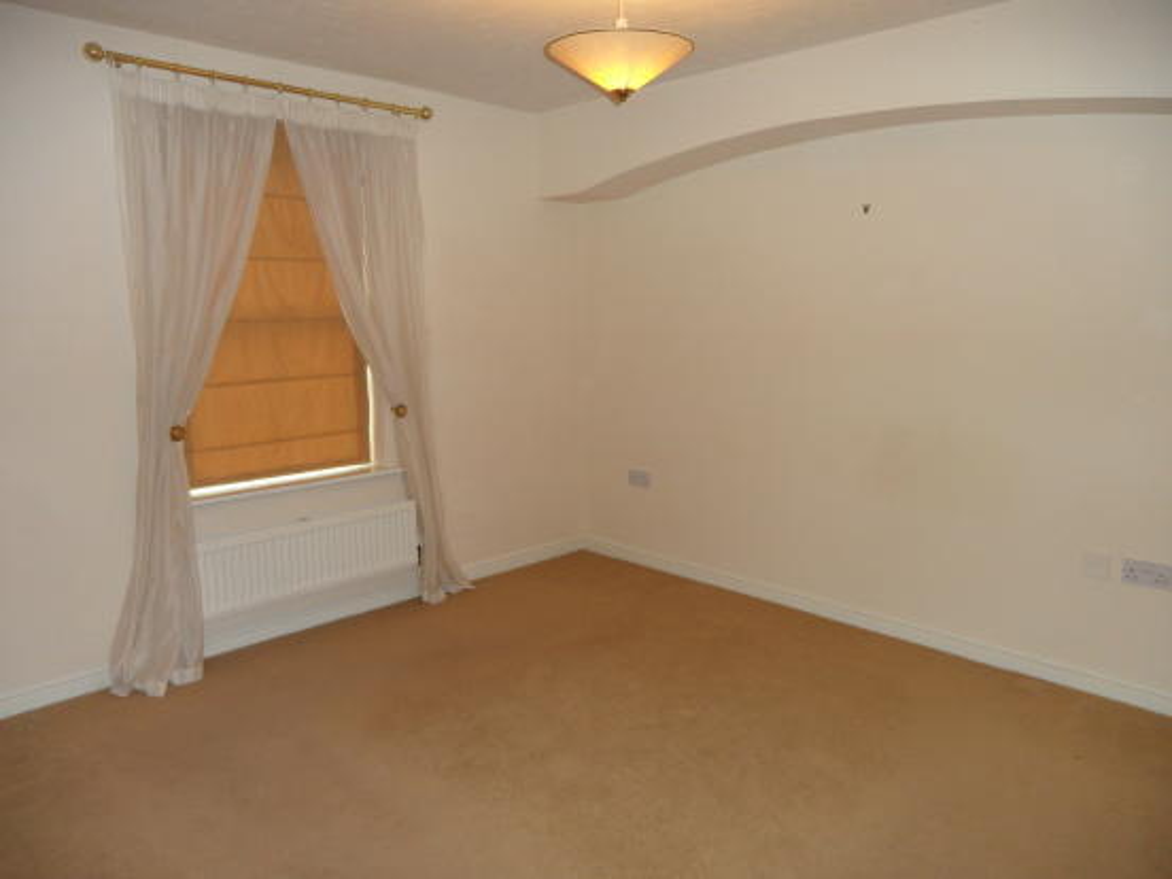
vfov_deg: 56.8
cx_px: 586
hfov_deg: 71.6
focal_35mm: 24
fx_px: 813
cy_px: 440
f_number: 2.9
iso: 120
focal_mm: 4.1
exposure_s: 1/30
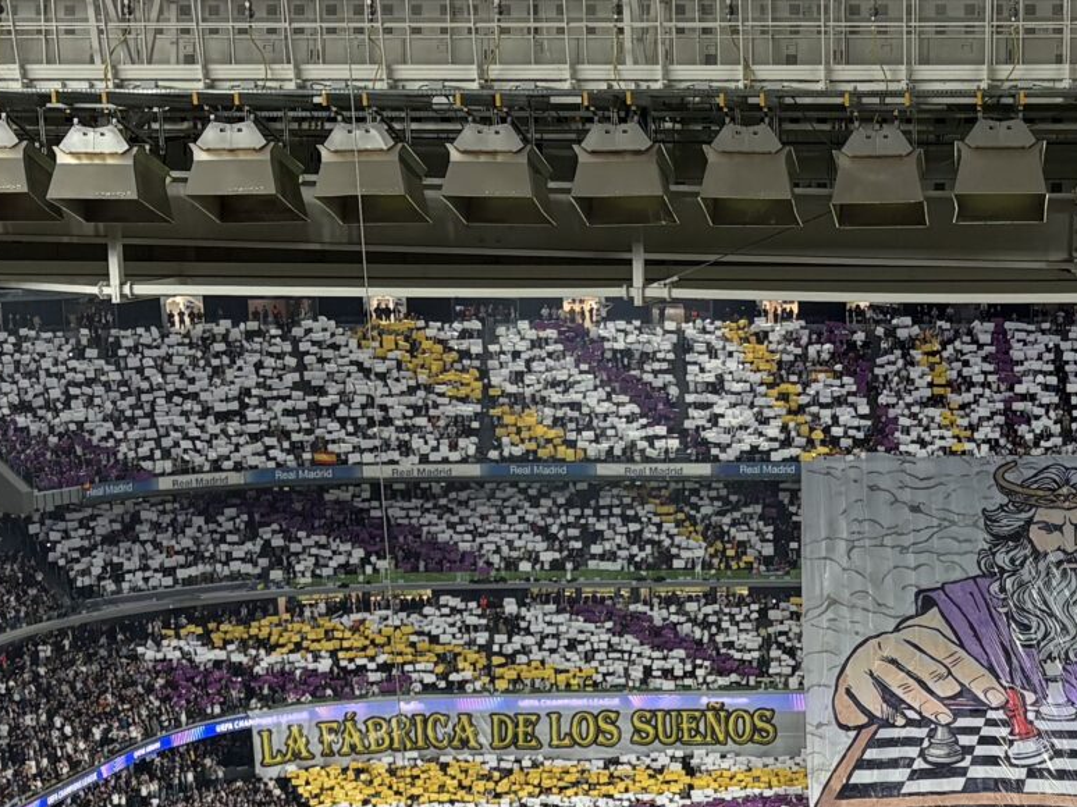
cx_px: 916
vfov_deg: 16.8
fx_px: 2675
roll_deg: +0.1
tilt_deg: -14.3
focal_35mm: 86
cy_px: 813
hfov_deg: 22.3
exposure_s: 1/102
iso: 100
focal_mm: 5.96
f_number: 1.6
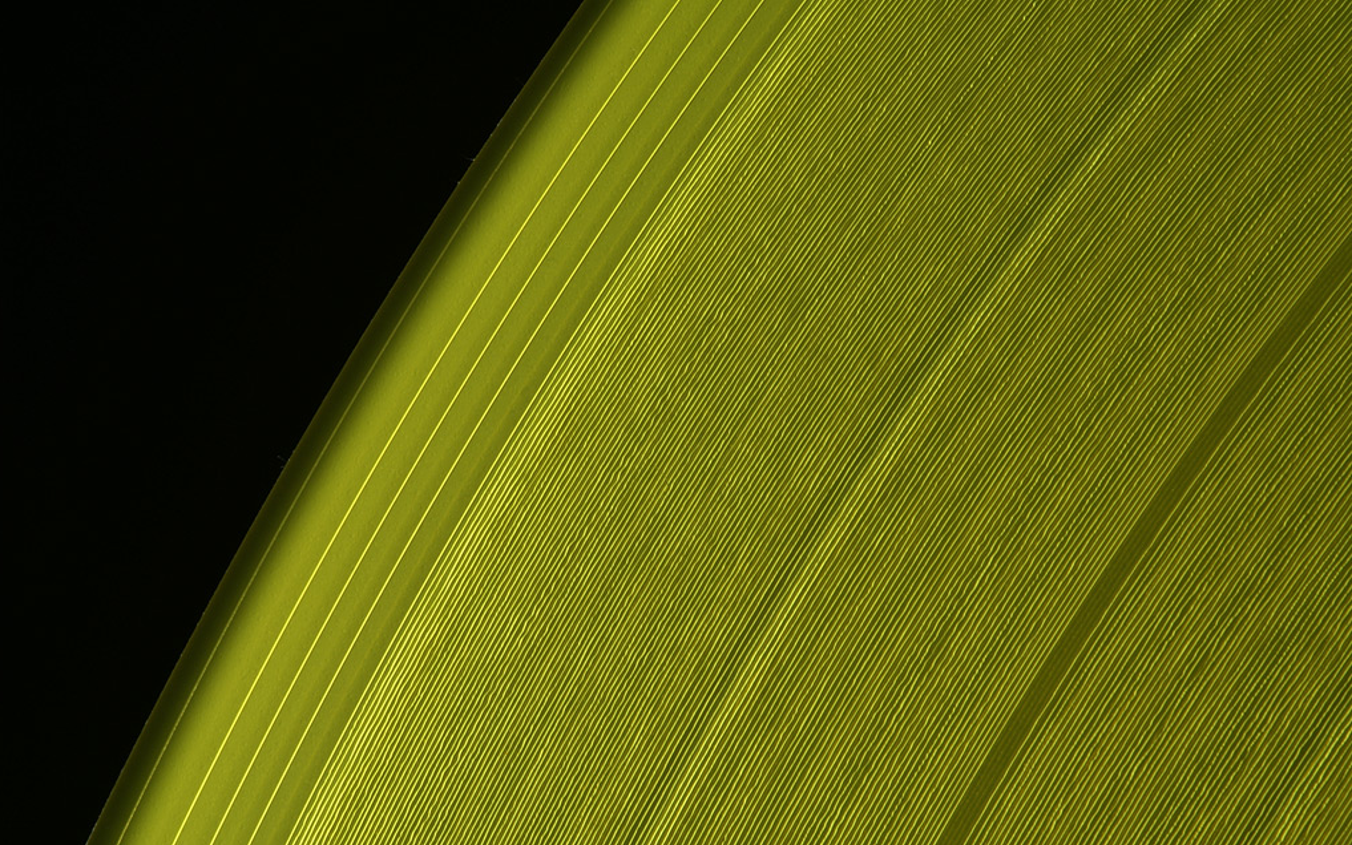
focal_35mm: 162
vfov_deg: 8.1
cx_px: 673
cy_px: 421
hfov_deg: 13.0
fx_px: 5952
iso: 100
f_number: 11
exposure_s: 1/10
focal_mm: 105
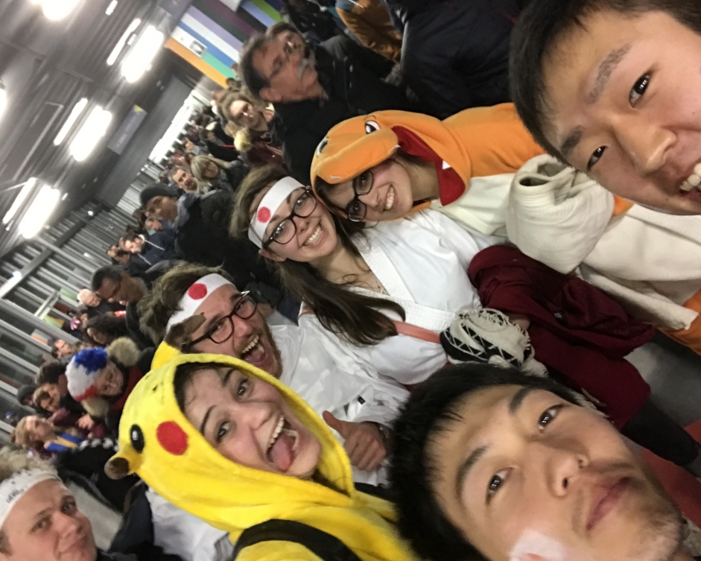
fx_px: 705
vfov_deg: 43.4
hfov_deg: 52.8
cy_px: 285
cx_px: 355
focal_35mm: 34
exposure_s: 1/20
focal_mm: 2.87
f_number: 2.2
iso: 200
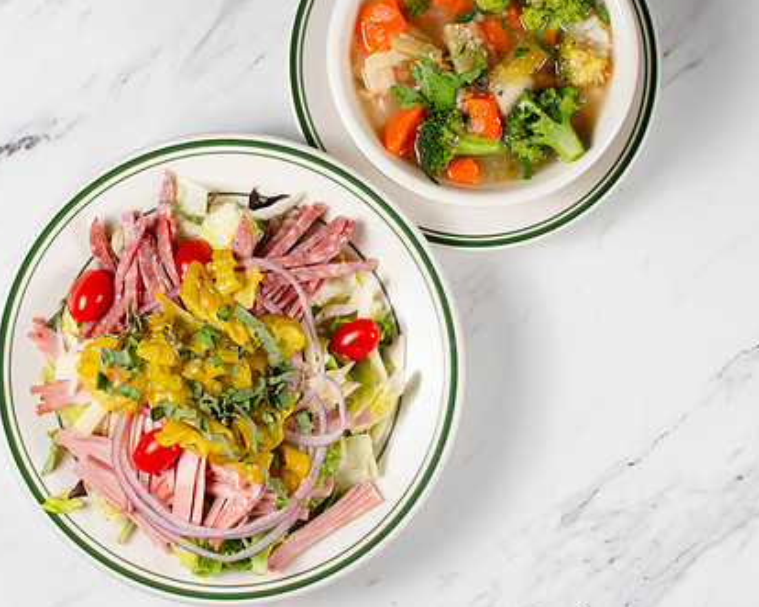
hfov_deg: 22.2
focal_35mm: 86
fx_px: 1931
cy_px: 220
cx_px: 272
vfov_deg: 17.8
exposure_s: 1/250
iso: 200
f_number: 14
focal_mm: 50
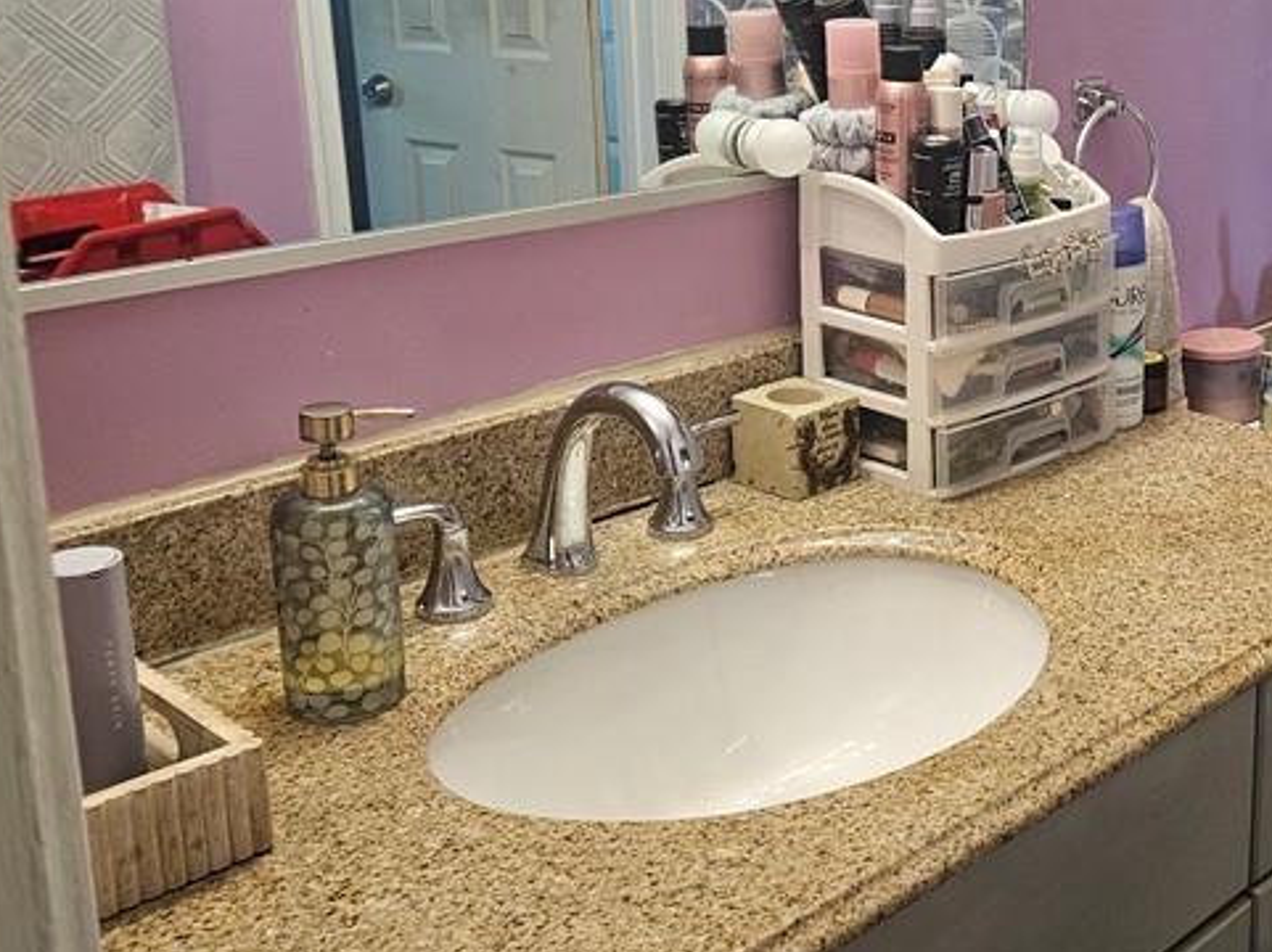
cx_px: 1145
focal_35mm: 49
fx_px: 1799
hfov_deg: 36.5
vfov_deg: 29.4
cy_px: 291
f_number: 1.8
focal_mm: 5.4
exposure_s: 1/120
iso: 125
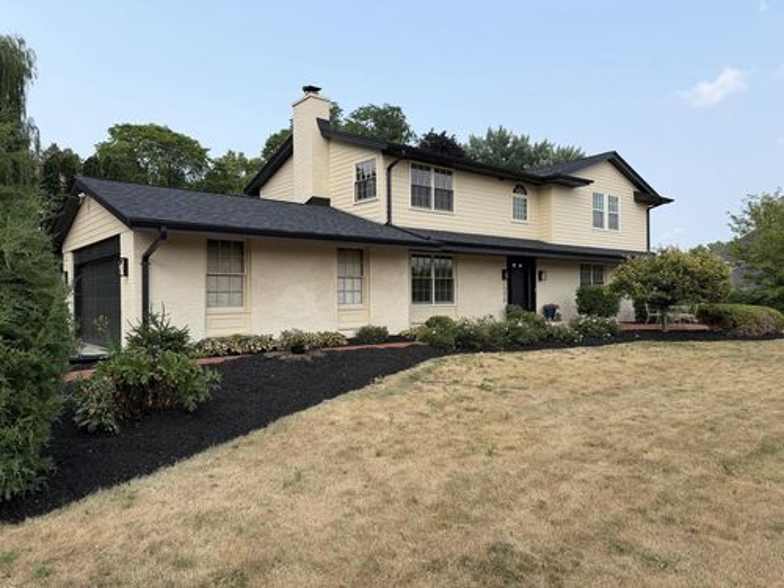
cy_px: 294
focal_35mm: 24
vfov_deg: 56.8
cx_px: 392
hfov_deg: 71.6
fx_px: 544
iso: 80
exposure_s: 1/2703
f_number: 1.78
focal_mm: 6.76
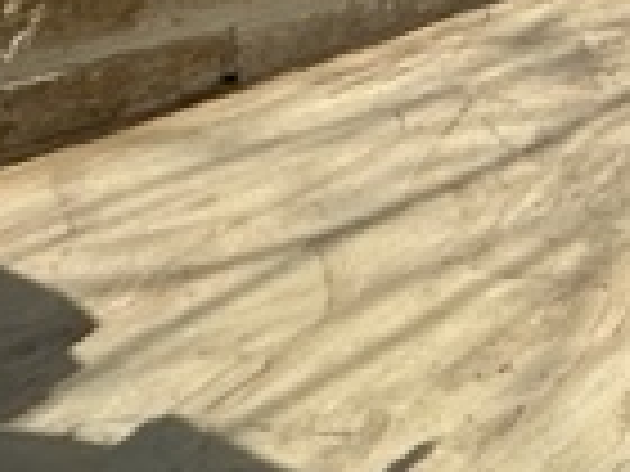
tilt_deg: -1.0
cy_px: -418
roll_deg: -0.5
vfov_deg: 17.7
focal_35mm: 64
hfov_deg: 17.1
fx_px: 1165
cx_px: 1377
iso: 50
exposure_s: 1/5291
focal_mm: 2.22
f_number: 2.2
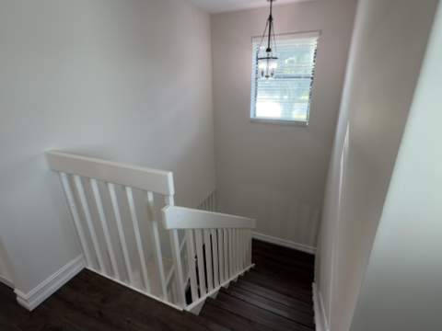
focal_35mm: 14
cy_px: 166
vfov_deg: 85.7
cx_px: 221
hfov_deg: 102.1
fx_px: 179
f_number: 2.2
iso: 100
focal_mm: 2.22
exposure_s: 1/120
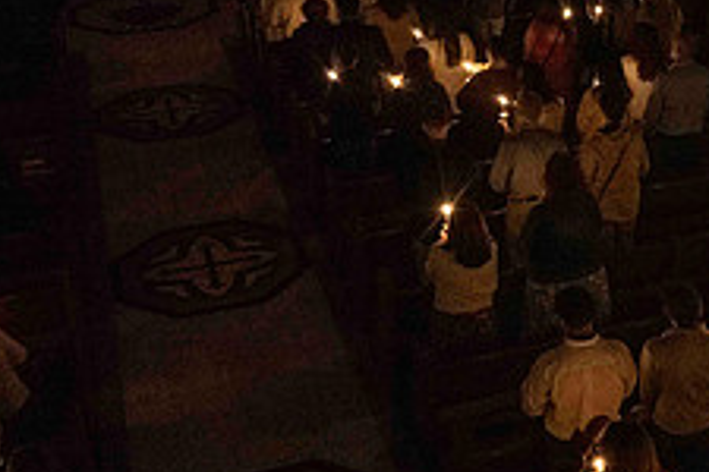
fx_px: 1221
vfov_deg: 21.9
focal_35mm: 62
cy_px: 194
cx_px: 611
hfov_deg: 31.2
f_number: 6.3
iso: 8000
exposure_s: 1/40
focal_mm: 24
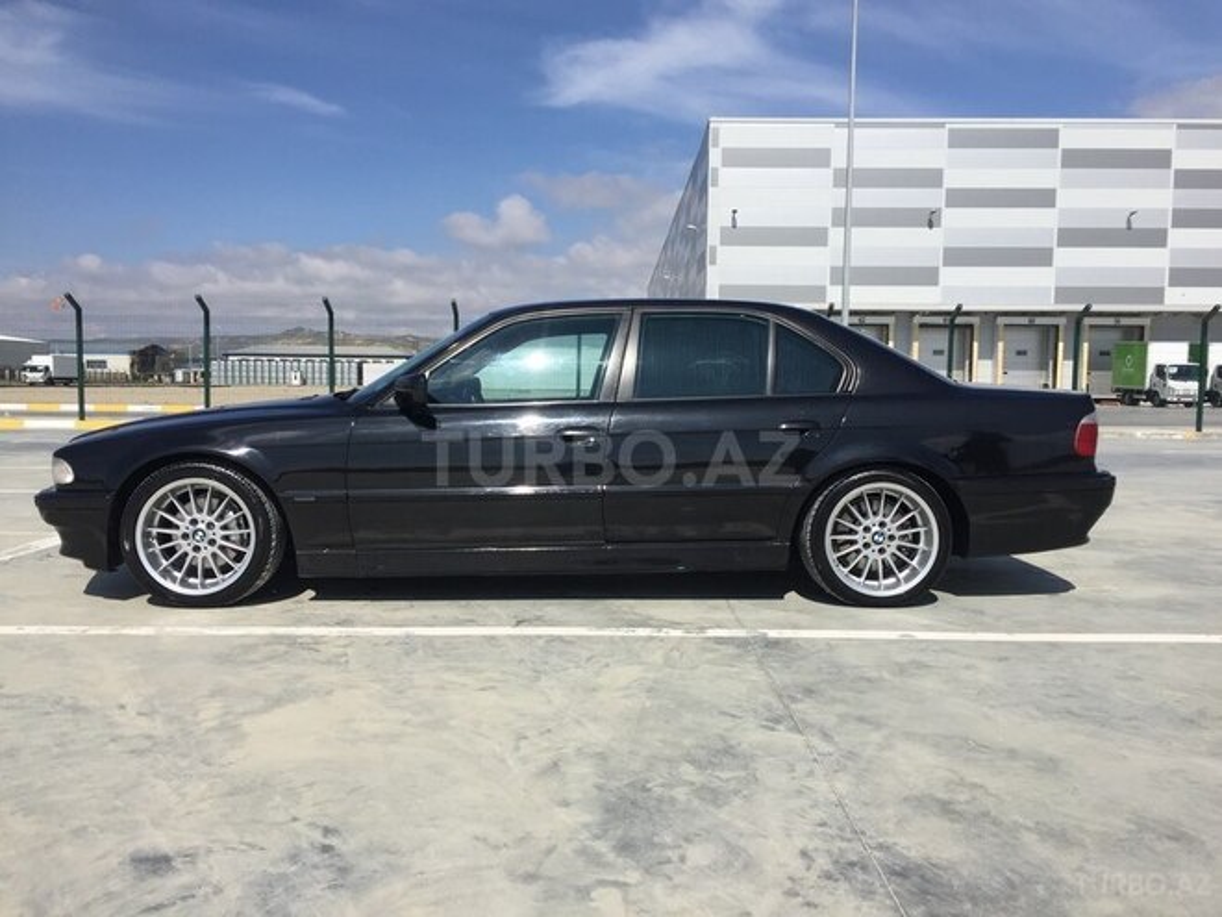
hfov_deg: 61.7
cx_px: 611
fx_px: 1024
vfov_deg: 48.2
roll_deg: -2.1
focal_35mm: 29
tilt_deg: -3.6
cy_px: 458
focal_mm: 4.15
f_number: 2.2
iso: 32
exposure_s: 1/3968
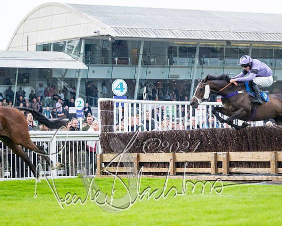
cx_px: 155
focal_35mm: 158
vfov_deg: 9.8
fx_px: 1317
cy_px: 114
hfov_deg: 12.2
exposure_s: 1/2000
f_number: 2.8
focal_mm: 110
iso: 800
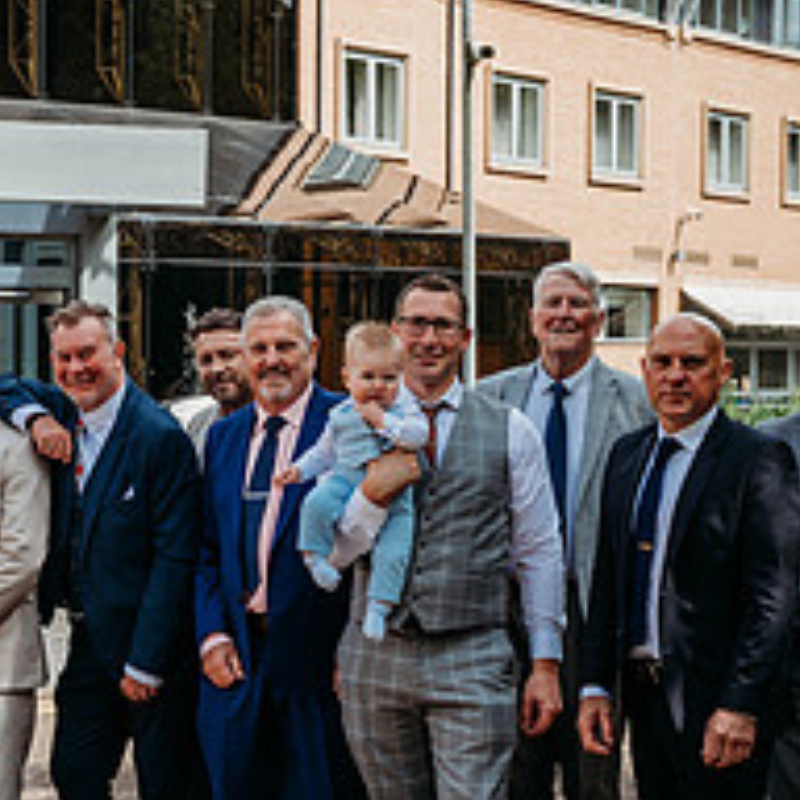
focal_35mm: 100
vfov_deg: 17.4
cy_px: 488
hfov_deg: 16.8
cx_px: -121
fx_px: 2615
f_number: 5
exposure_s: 1/500
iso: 100
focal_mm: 39
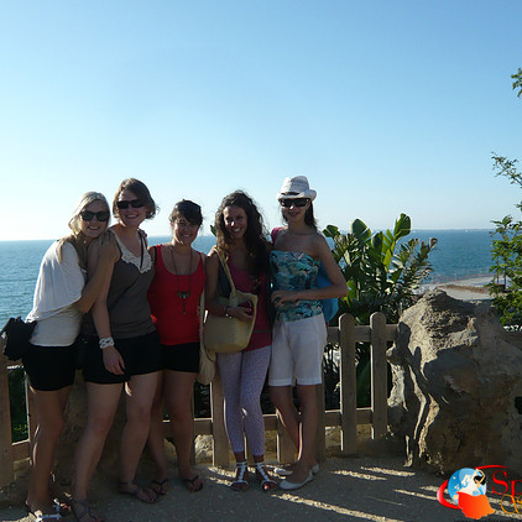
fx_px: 580
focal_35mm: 34
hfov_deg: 48.3
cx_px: 219
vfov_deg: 48.4
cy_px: 257
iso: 100
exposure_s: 1/1000
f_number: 2.8
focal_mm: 4.6
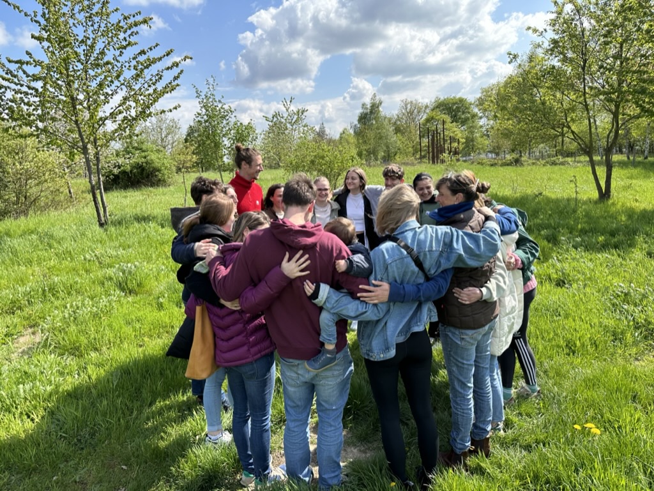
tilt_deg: -11.7
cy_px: 246
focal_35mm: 24
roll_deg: +5.6
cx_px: 327
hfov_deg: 71.6
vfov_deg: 56.9
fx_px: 454
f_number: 1.78
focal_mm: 6.86
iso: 80
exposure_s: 1/2252
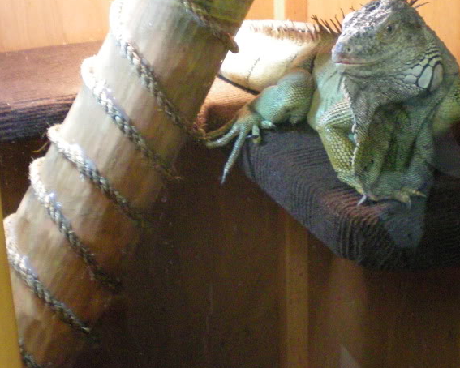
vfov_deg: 22.6
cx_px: 310
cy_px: 85
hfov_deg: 28.1
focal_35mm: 67
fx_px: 912
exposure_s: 1/30
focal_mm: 6.3
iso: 400
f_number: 3.1
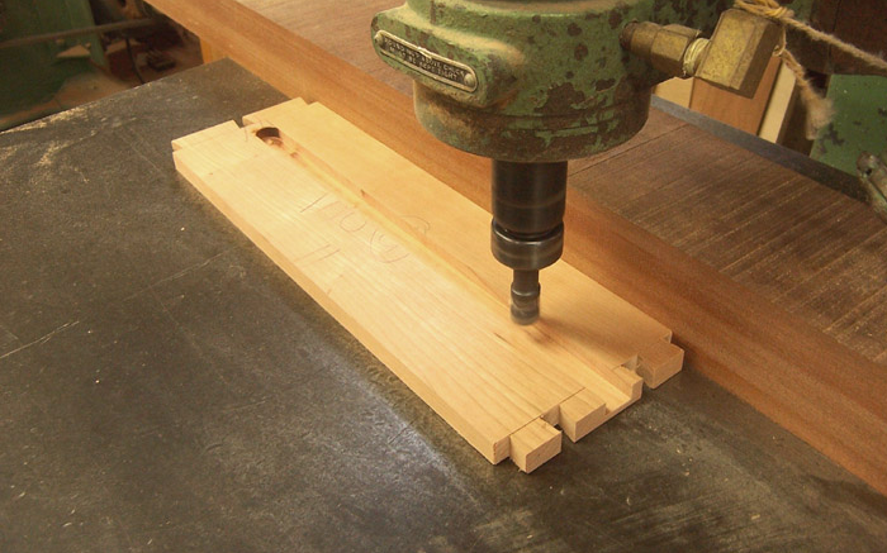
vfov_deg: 35.2
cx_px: 446
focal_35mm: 36
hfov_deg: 54.0
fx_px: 870
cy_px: 229
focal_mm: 5.5
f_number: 3.4
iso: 140
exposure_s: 1/15
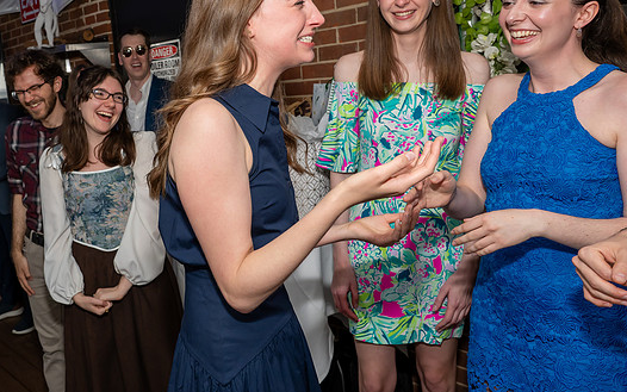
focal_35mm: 37
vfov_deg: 34.4
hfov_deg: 51.1
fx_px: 632
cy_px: 166
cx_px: 176
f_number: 7.1
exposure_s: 1/250
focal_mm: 24
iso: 640
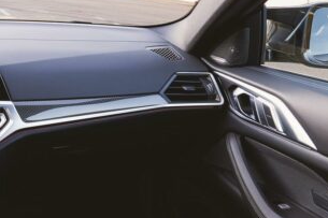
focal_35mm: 49
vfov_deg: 27.3
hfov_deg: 32.8
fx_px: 446
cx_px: -71
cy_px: 148
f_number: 11
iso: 100
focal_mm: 18
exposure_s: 1/4
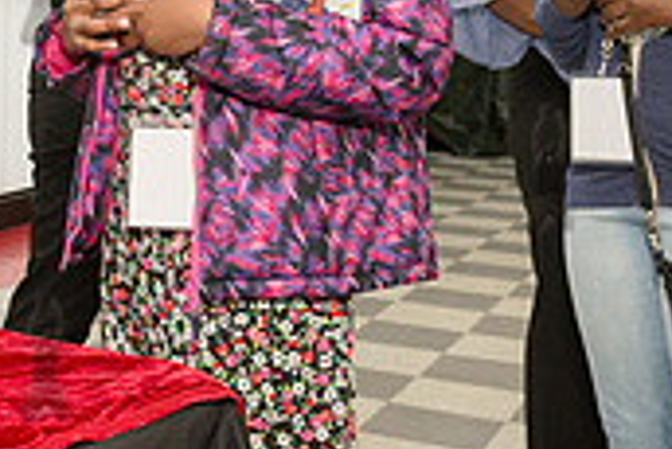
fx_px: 1513
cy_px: -25
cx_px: 43
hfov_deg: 24.2
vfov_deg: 16.5
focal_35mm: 81
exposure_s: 1/500
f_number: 4.5
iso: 2000
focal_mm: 24
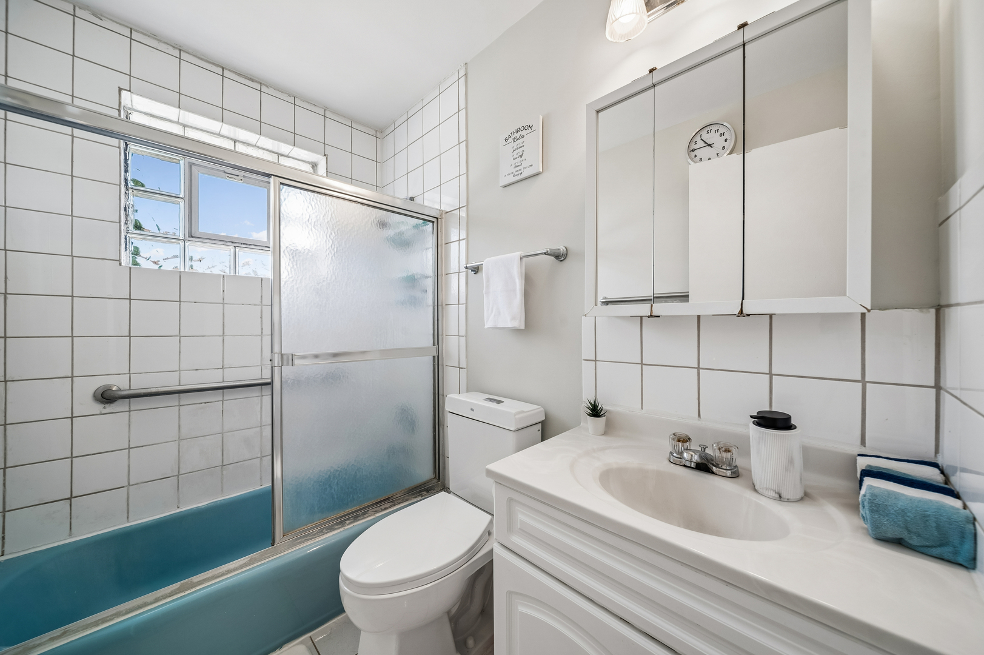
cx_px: 492
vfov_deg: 85.4
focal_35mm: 13
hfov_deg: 108.4
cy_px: 328
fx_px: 355
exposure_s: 1/30
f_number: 8
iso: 400
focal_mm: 13
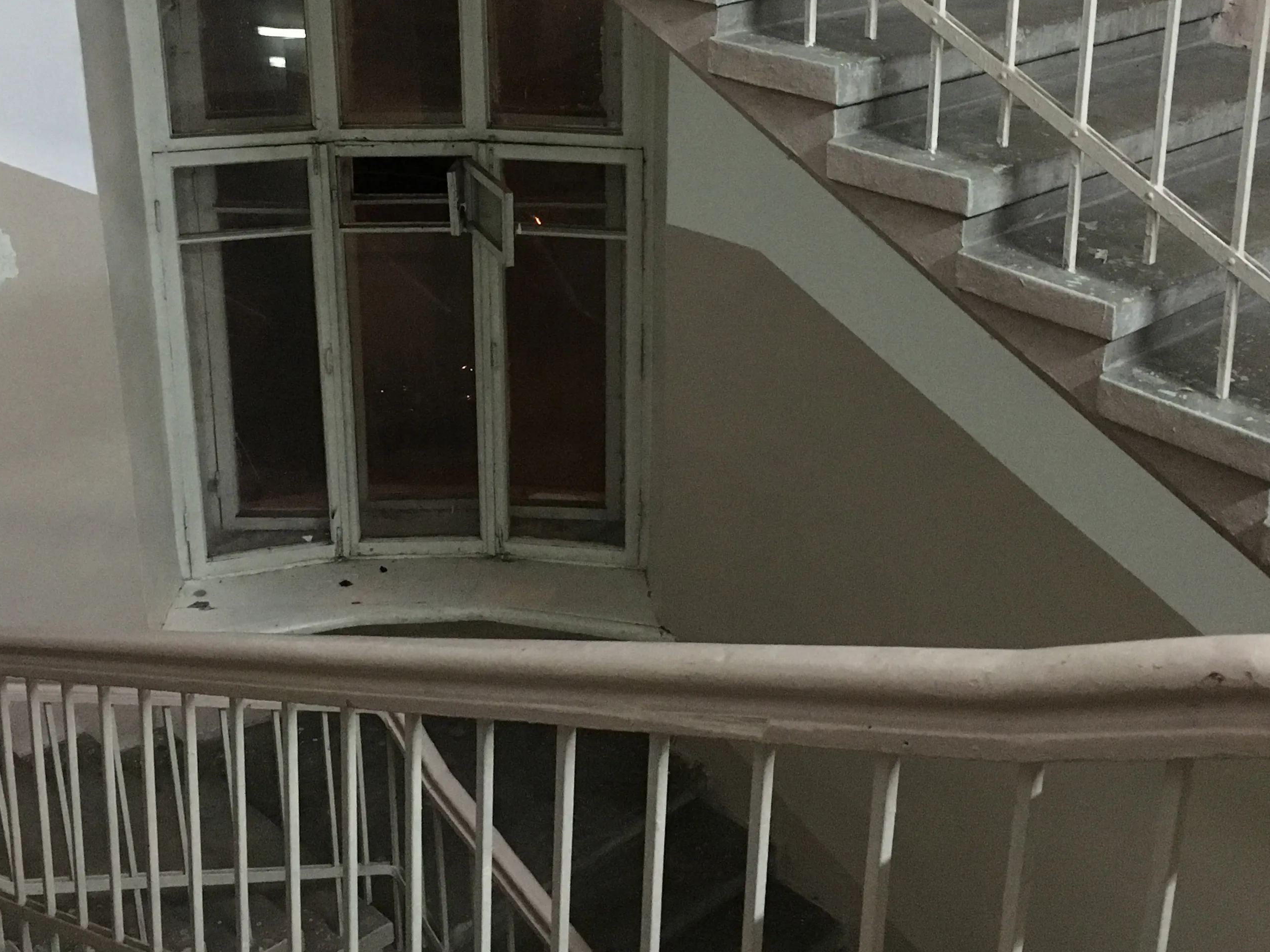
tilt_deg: -19.7
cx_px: 658
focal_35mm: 46
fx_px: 1687
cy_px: 313
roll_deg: -1.7
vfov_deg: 31.3
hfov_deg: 41.2
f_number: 2.2
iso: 250
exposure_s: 1/17
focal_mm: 4.15
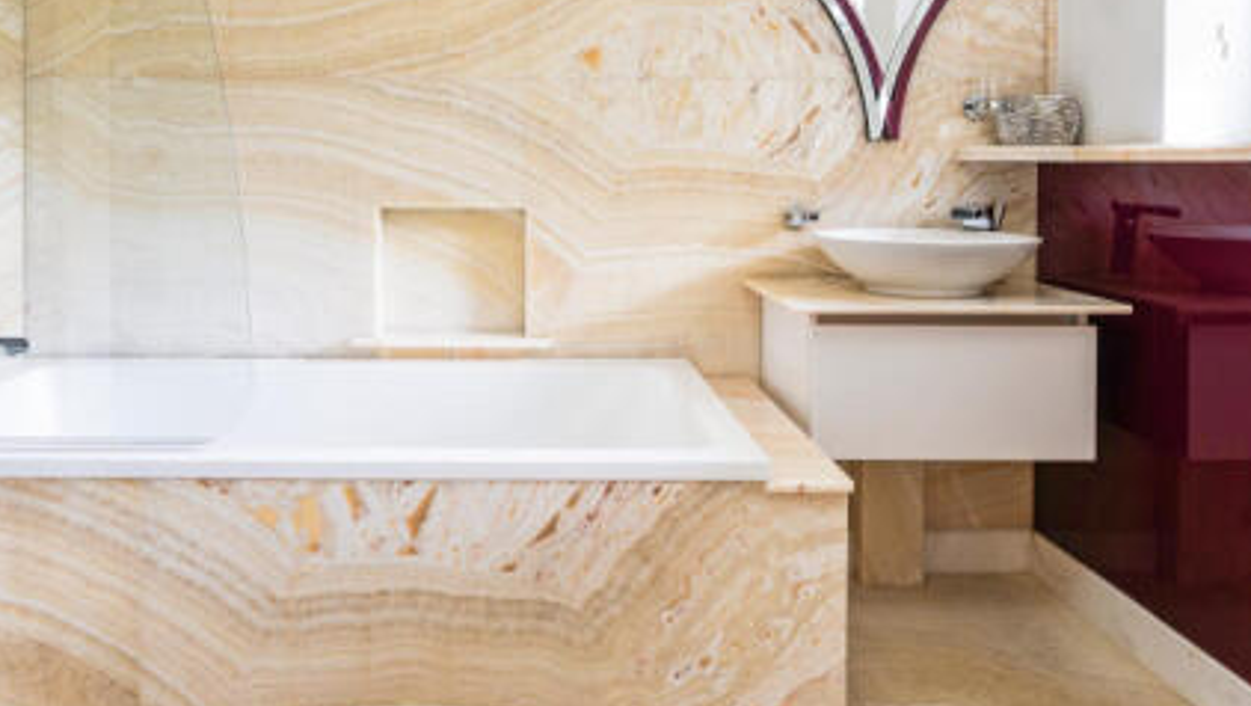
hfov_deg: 71.5
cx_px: 535
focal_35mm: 26
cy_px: 179
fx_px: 863
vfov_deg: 43.1
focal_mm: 16
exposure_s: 1/4
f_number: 7.1
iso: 500
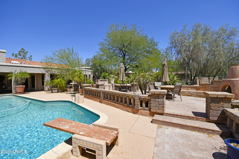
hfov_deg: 100.4
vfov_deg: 77.3
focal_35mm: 15
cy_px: 80
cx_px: 120
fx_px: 100
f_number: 9
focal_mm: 10
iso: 100
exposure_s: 1/320
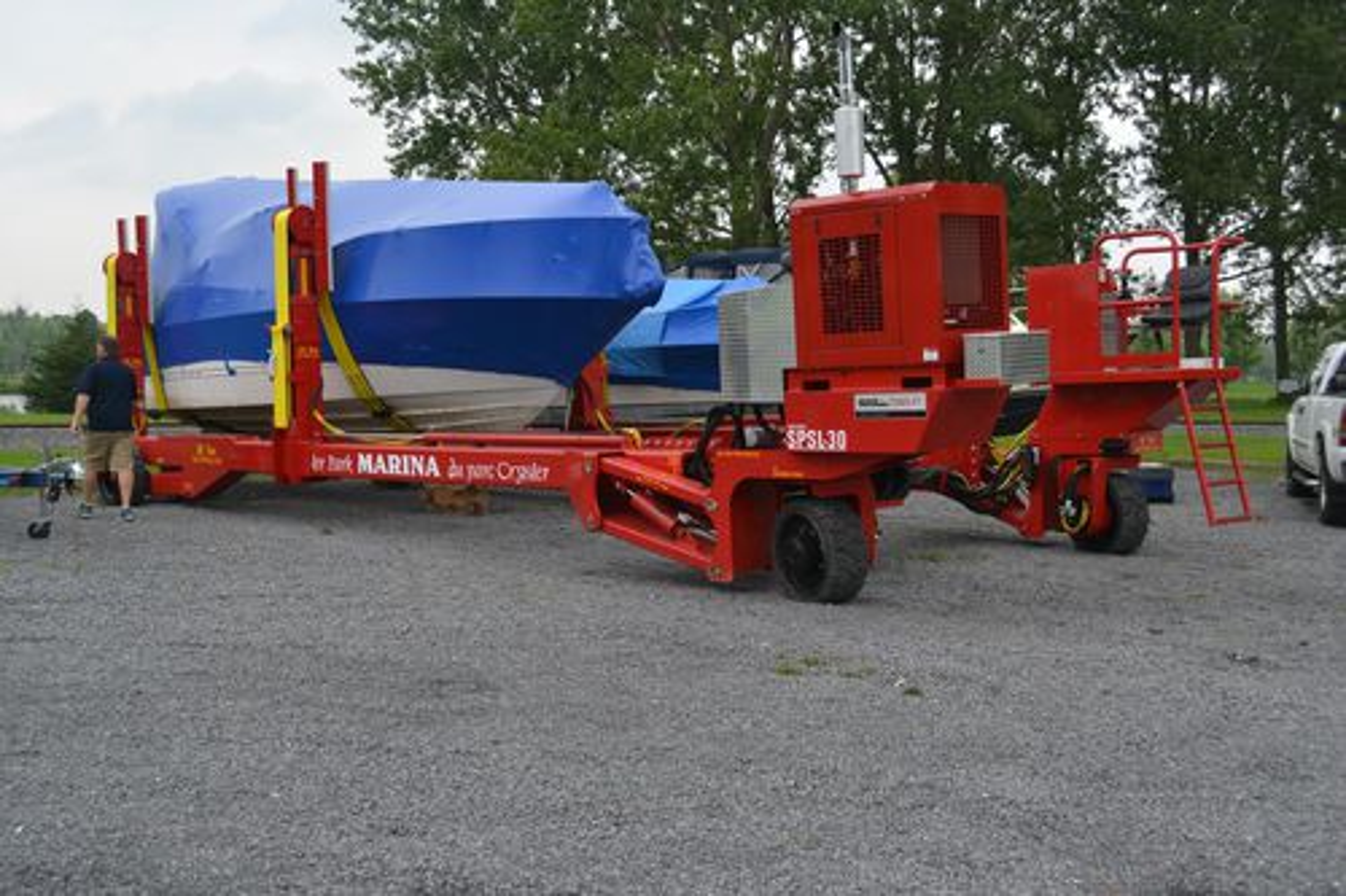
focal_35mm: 39
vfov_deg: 34.2
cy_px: 448
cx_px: 673
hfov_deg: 49.6
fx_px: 1458
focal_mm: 26
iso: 180
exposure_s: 1/125
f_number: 5.6
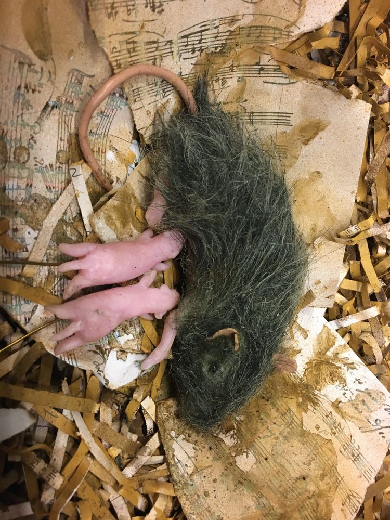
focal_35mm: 29
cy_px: 260
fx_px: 436
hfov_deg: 48.2
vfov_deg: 61.7
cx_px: 195
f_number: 2.2
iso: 200
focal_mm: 4.15
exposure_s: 1/20
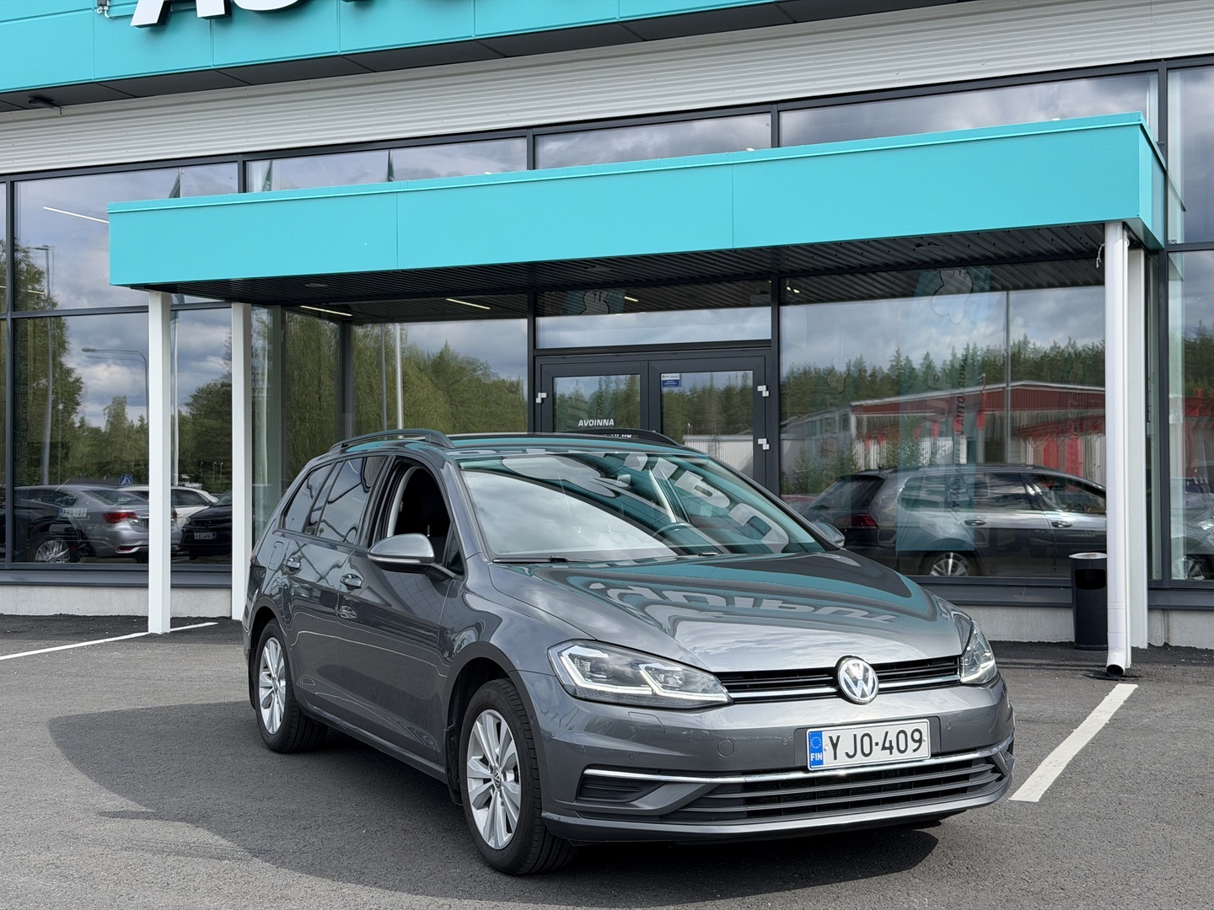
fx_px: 1683
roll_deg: +0.0
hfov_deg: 39.7
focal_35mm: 48
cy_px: 455
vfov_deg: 30.3
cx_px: 607
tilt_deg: +1.4
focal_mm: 6.76
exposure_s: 1/1980
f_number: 1.78
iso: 80
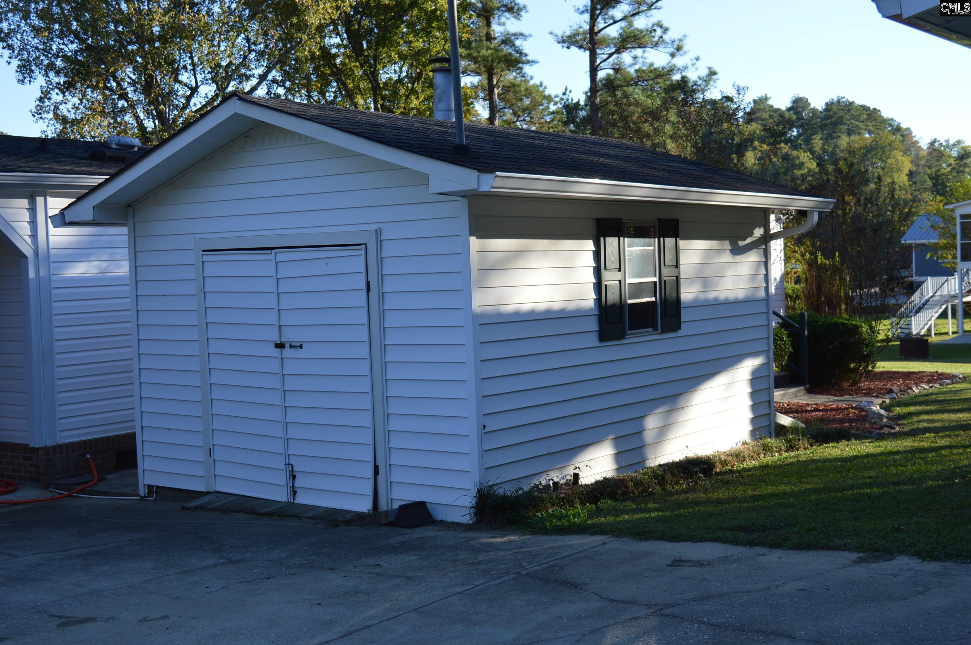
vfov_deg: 28.9
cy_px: 322
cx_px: 486
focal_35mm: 46
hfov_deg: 42.4
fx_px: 1253
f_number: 7.1
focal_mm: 31
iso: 100
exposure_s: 1/200
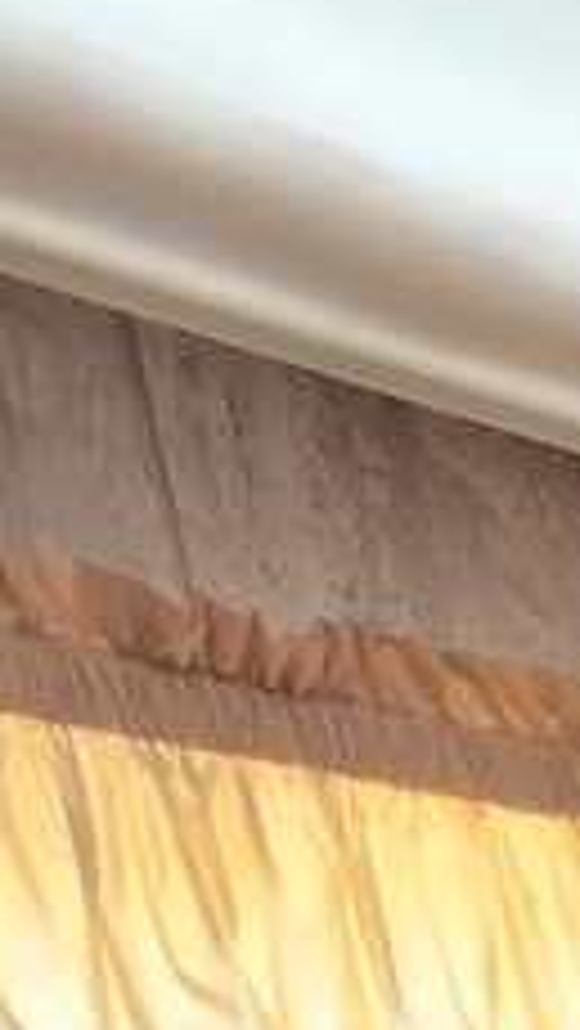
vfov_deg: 16.8
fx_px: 2431
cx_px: 2518
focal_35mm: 89
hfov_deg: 7.4
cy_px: 2145
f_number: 2.2
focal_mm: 1.74
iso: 320
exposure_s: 1/60
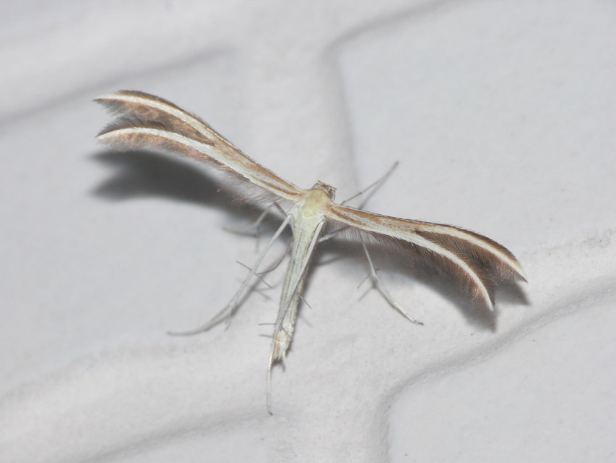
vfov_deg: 5.5
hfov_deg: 7.3
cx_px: 308
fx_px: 4823
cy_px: 232
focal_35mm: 271
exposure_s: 1/125
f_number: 11
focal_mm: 57.2
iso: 200
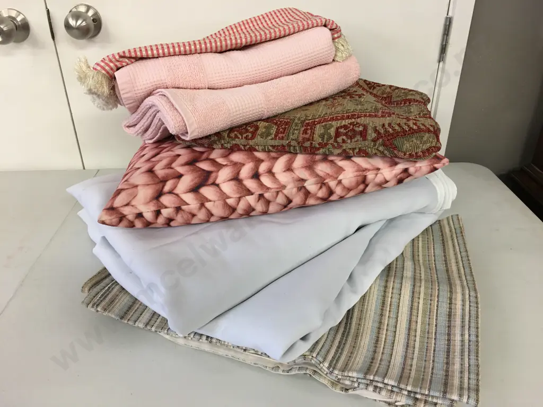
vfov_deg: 48.2
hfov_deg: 61.7
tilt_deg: -27.9
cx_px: 272
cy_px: 204
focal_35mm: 29
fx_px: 455
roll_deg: +0.9
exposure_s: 1/33
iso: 64
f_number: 2.2
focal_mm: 4.15
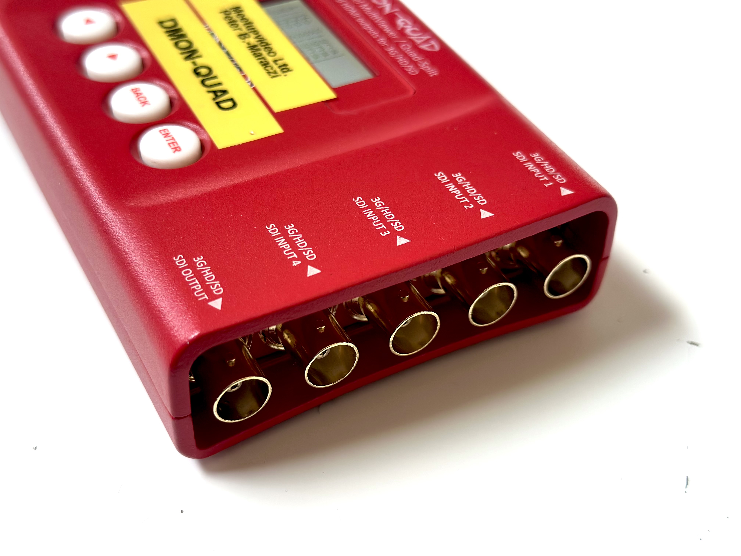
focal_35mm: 48
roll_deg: -3.3
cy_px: 278
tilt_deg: -42.1
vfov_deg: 30.3
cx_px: 370
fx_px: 1028
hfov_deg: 39.7
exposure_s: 1/172
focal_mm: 6.86
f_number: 1.78
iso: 100
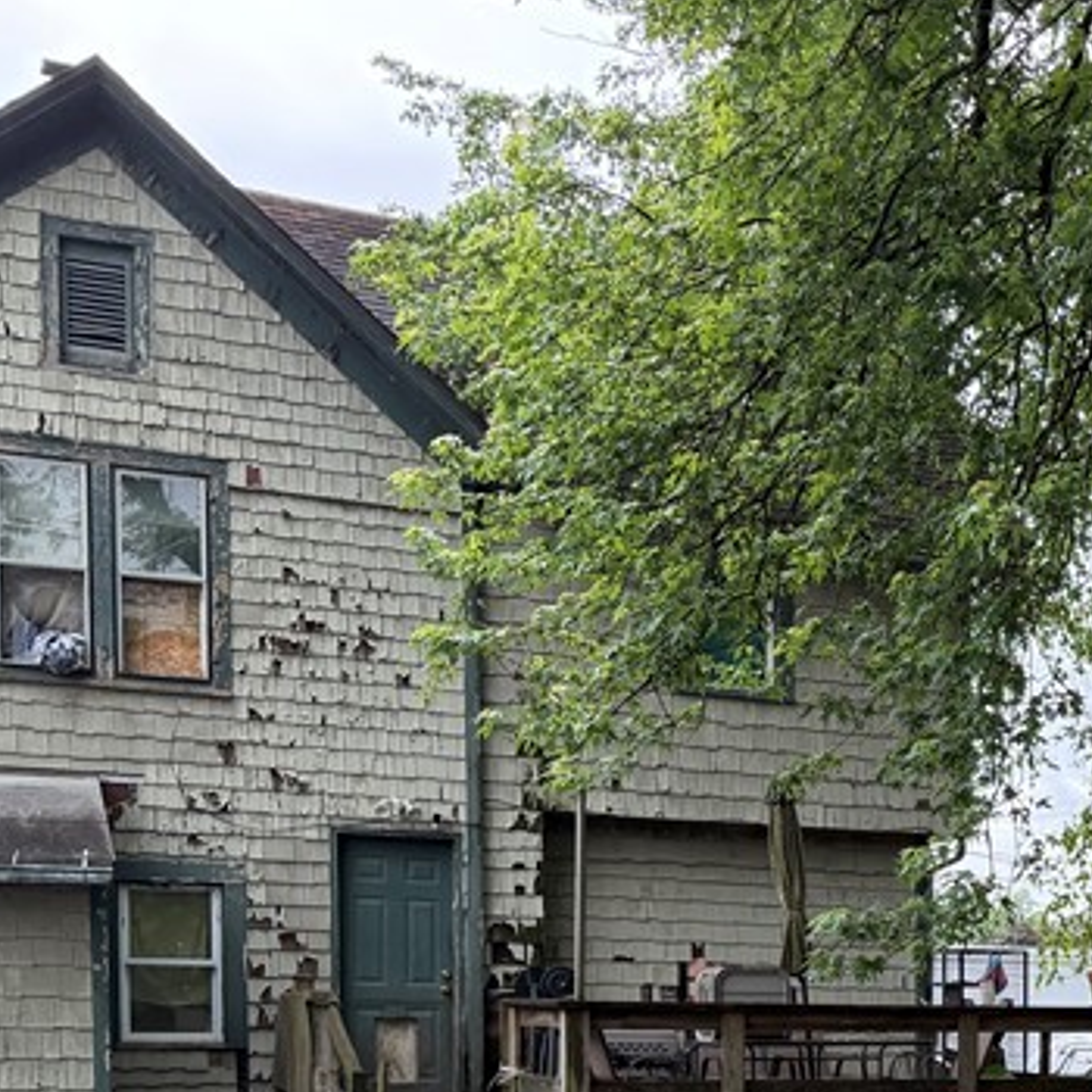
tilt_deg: -1.8
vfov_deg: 26.1
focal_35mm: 62
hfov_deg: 25.4
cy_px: 1117
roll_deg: -0.2
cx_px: 1239
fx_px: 2213
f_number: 1.78
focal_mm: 6.76
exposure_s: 1/813
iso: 100
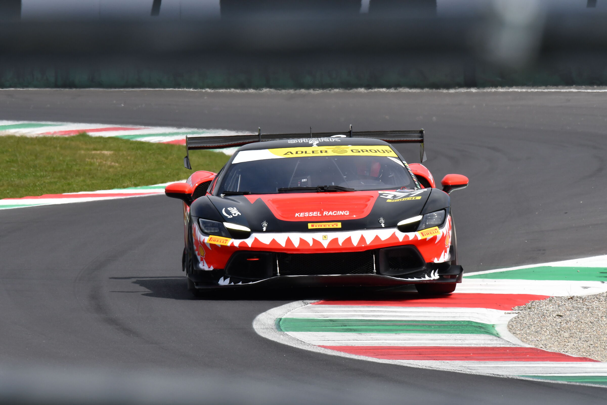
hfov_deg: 3.4
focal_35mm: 600
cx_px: 304
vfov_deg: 2.3
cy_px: 202
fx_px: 10116
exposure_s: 1/640
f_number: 14
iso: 500
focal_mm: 400
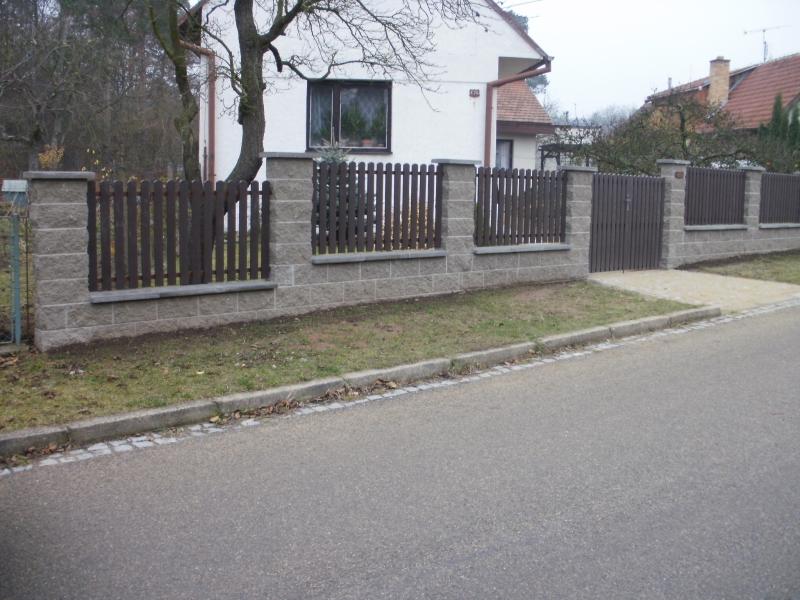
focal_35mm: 36
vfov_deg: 39.7
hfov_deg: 51.4
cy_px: 300
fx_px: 832
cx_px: 400
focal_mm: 6.3
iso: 125
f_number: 3.5
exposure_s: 1/20
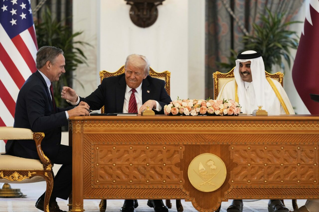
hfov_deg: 6.9
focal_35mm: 300
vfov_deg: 4.6
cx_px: 160
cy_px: 106
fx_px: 2658
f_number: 4
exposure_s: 1/400
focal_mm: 300
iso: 2500
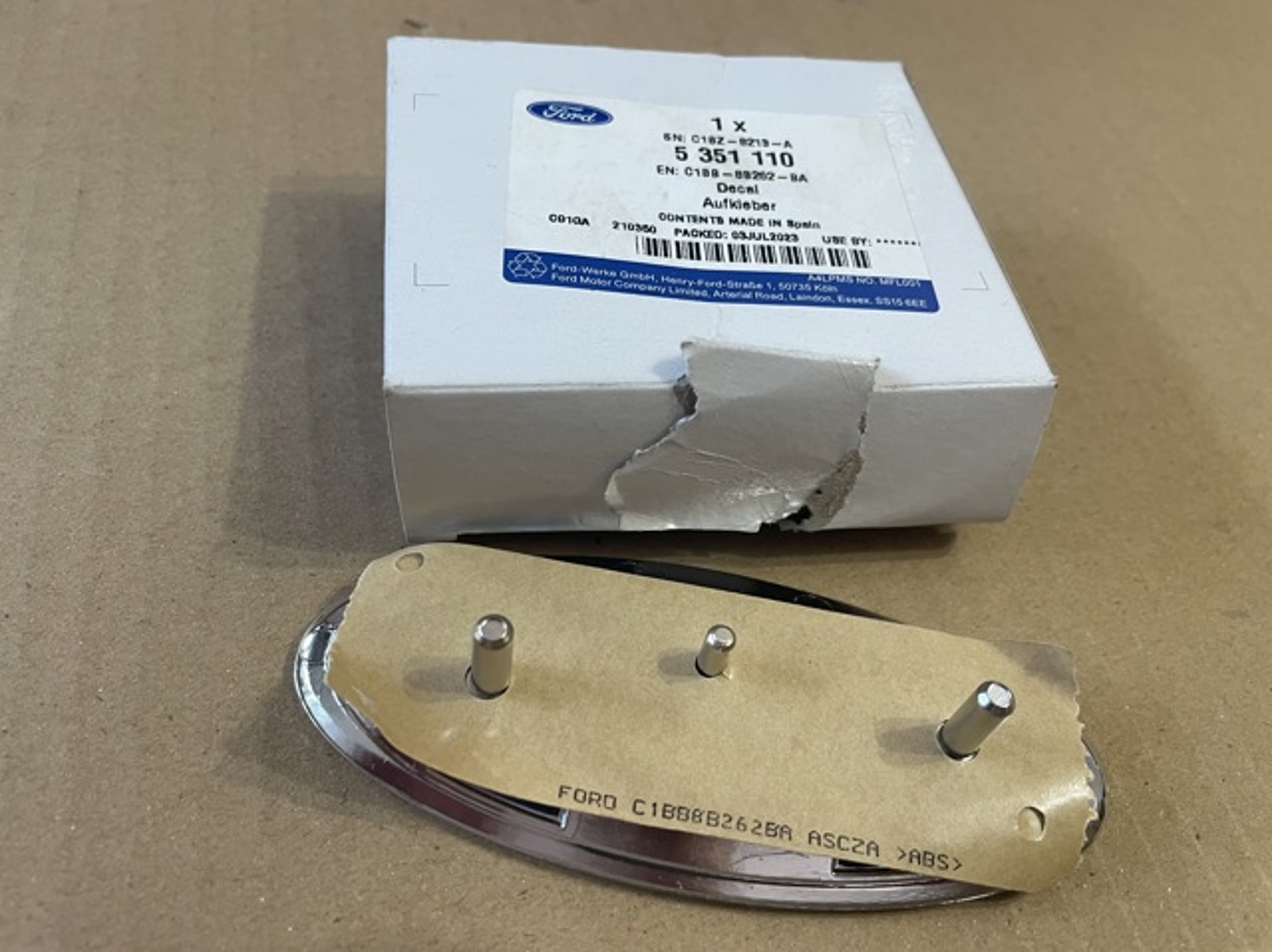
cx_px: 636
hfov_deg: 67.3
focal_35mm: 26
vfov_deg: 53.0
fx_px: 955
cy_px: 476
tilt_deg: -51.8
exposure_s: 1/77
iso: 125
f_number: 1.6
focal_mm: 4.2
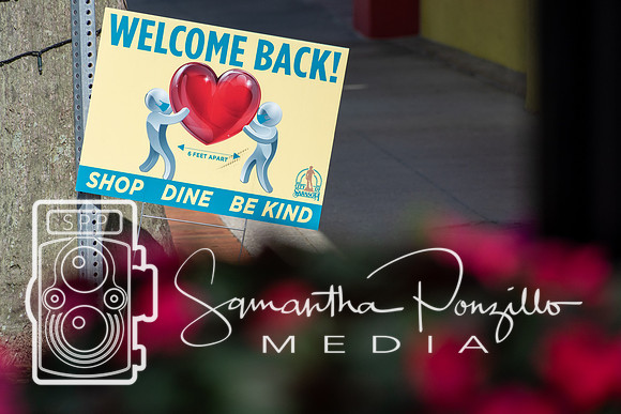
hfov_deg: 8.2
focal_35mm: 250
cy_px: 181
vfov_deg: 5.5
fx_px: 4309
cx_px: 272
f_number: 5.6
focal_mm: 145
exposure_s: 1/2000
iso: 250
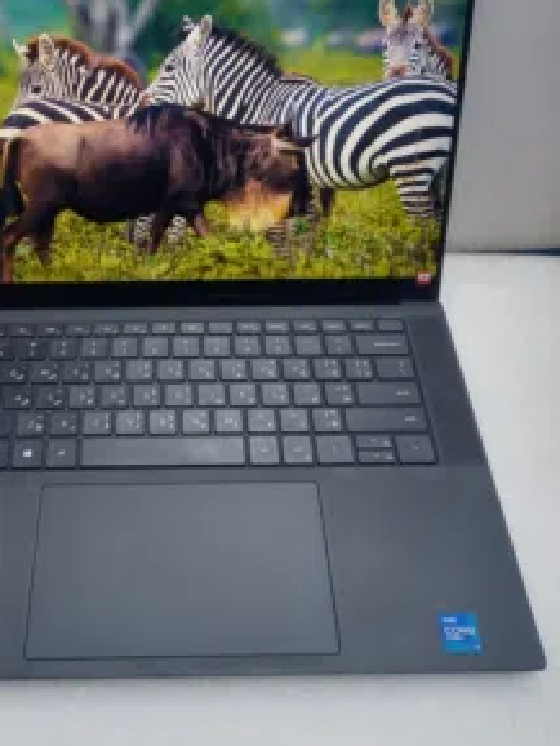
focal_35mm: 36
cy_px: 305
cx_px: 183
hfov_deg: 39.2
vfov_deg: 51.1
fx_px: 776
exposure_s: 1/50
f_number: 1.8
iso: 260
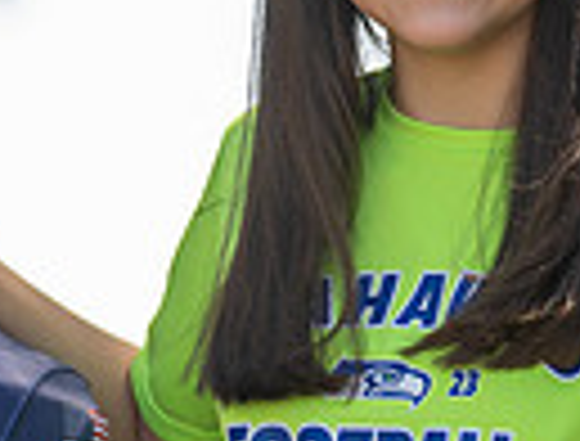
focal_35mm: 576
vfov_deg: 2.6
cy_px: 452
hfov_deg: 3.4
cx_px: 292
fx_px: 9696
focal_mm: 116
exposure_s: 1/400
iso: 100
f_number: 2.8
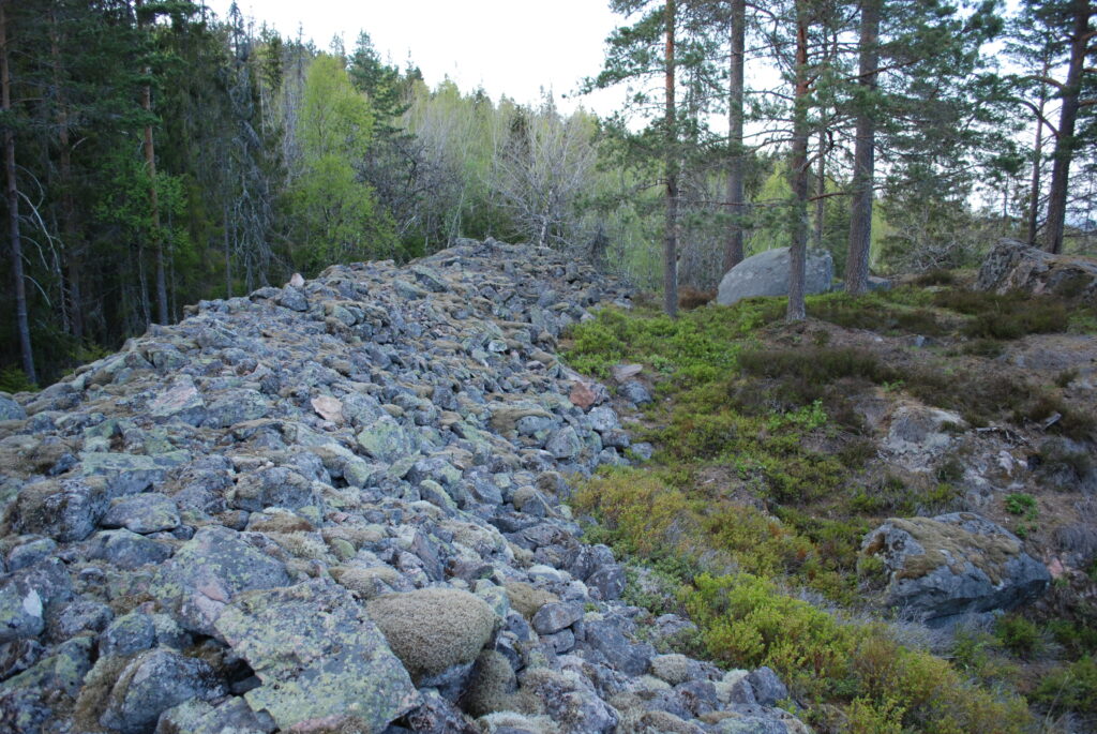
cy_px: 367
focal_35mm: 27
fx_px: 824
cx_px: 548
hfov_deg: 67.3
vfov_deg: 48.0
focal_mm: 18
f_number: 3.5
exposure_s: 1/30
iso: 450
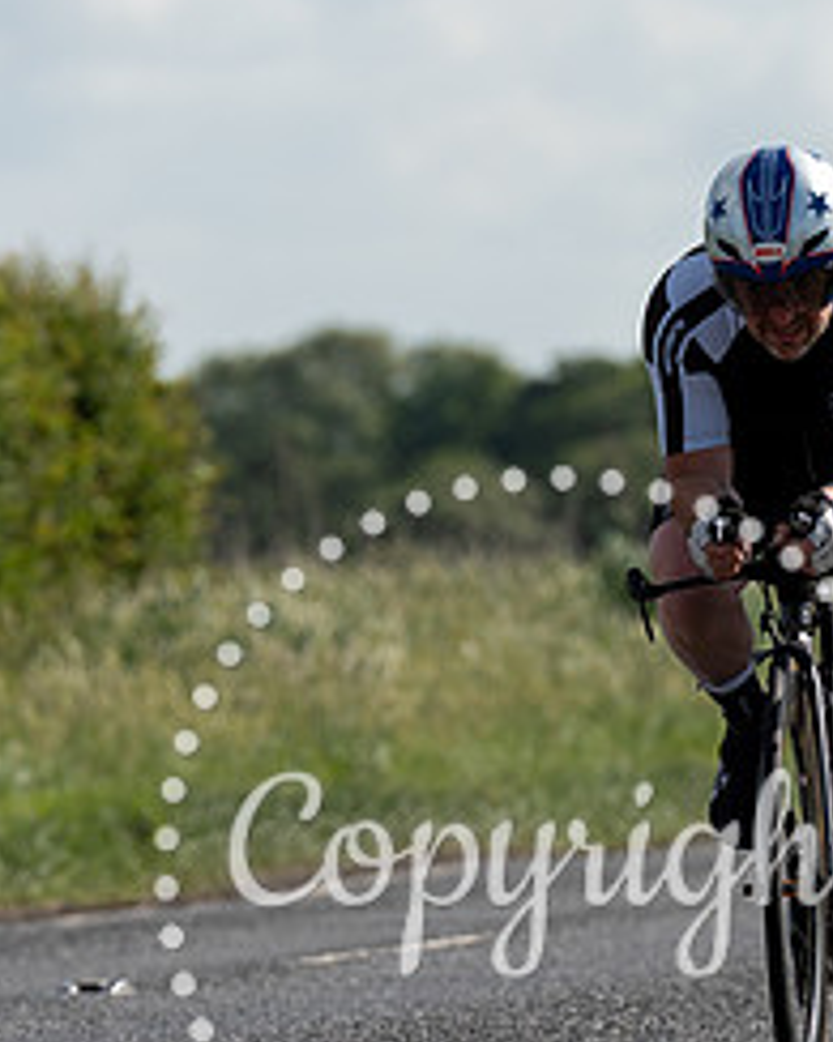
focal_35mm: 611
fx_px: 18841
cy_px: 631
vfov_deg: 3.2
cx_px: 803
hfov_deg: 2.5
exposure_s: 1/1000
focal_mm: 200
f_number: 5
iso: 125
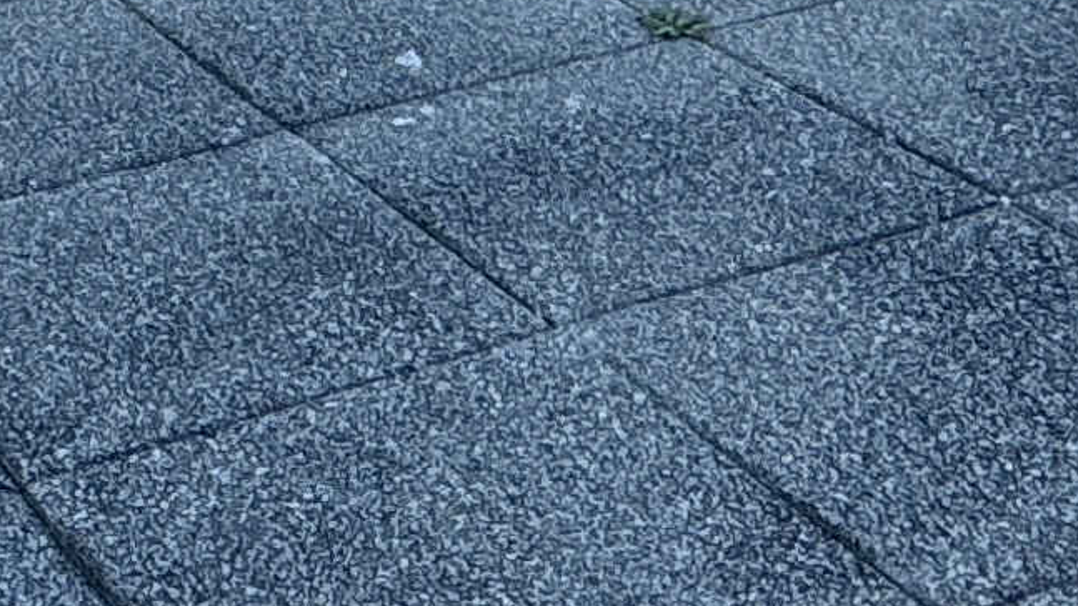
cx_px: 128
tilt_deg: +6.2
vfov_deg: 9.9
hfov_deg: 22.0
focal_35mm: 95
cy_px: -1170
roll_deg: +3.4
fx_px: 2716
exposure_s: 1/288
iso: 40
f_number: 2.2
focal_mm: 2.22
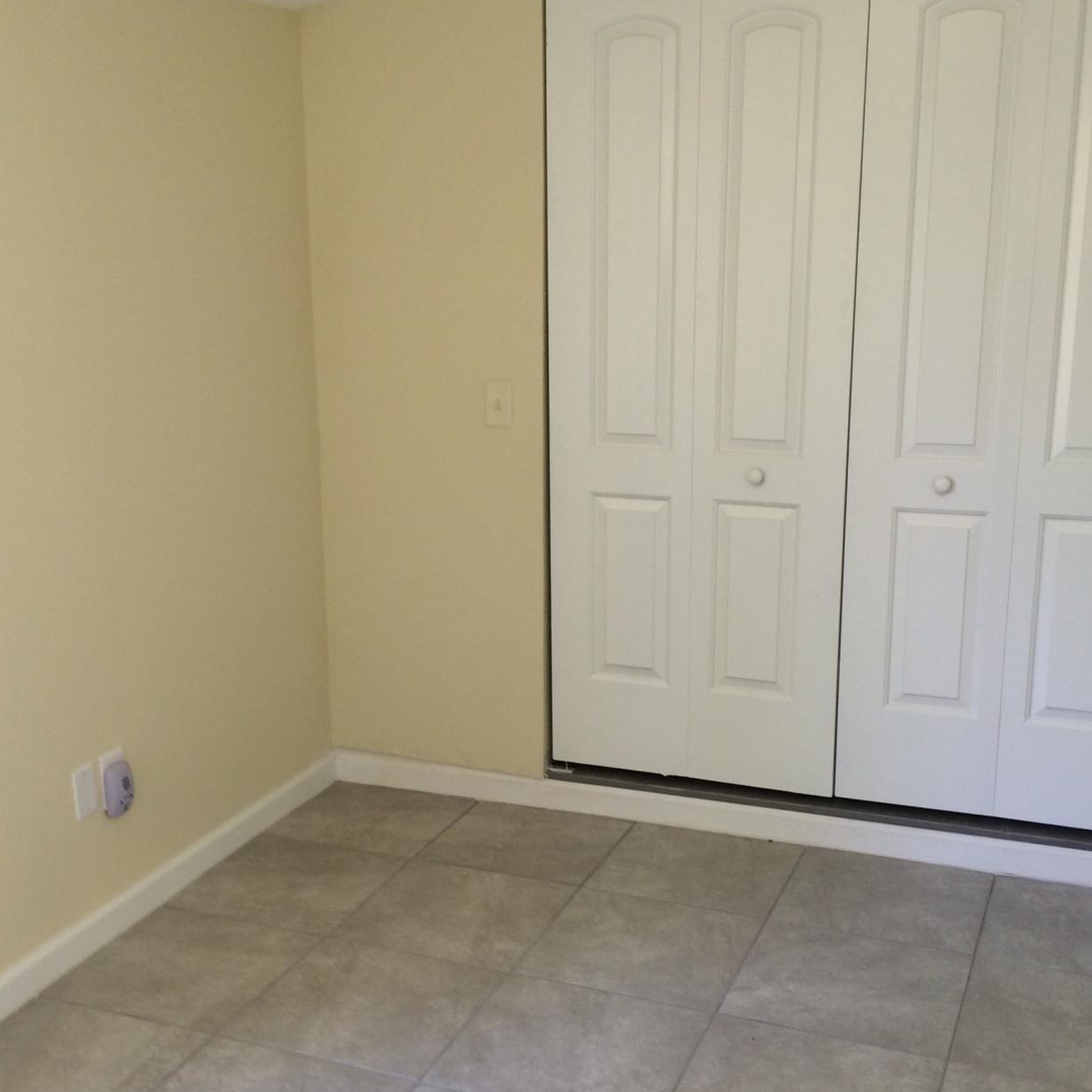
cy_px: 635
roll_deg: +1.5
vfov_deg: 39.9
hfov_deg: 39.9
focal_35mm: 42
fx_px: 1499
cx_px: 469
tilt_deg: -15.6
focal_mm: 4.15
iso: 50
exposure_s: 1/30
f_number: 2.2
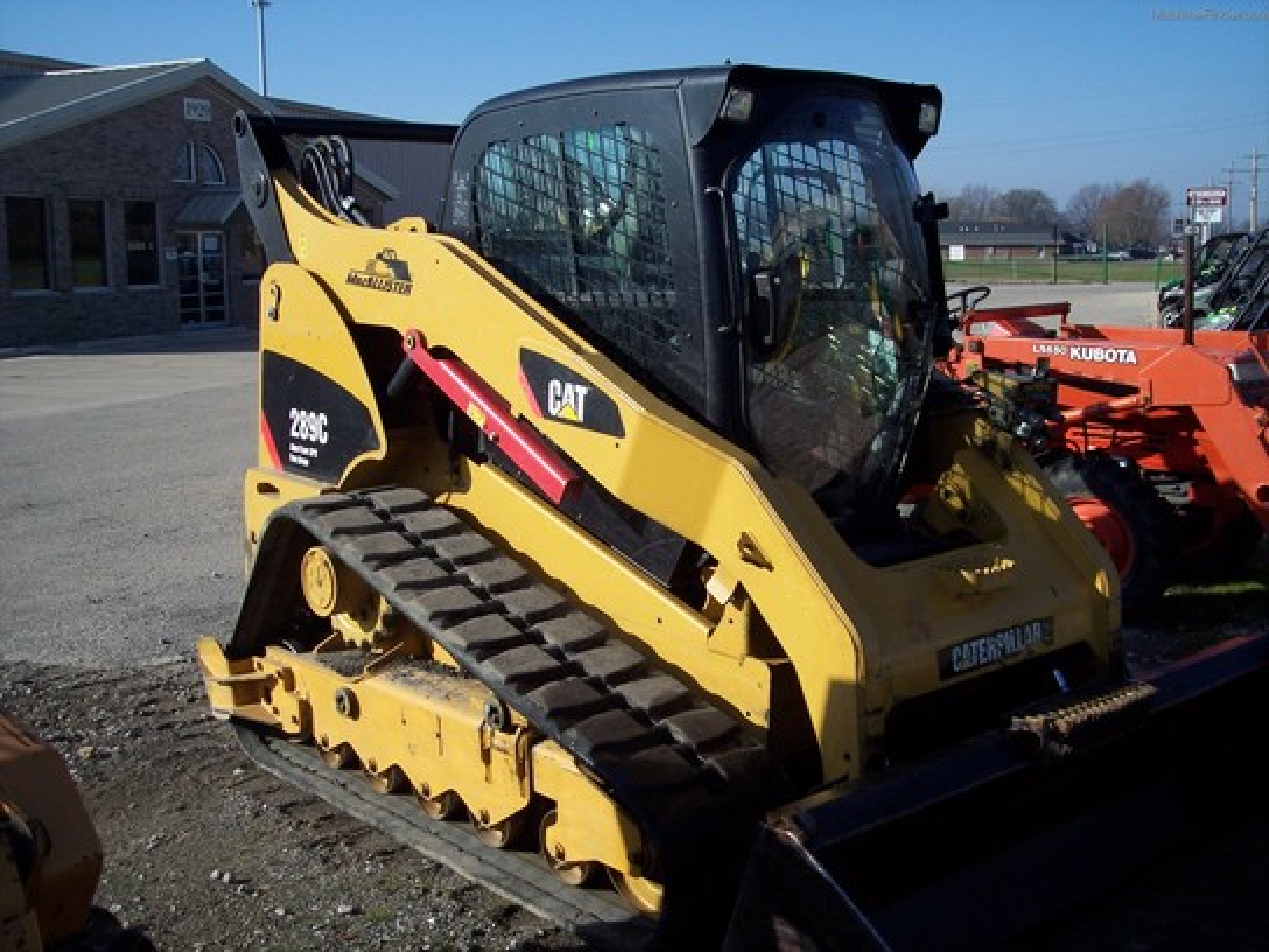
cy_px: 476
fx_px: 1430
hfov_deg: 47.9
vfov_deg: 36.8
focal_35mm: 39
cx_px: 634
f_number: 4
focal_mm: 8
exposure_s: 1/1000
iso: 100
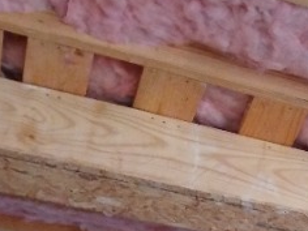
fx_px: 694
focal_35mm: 78
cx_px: 425
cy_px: 371
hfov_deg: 21.9
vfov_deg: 16.7
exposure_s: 1/24
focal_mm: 3.54
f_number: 2
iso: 750
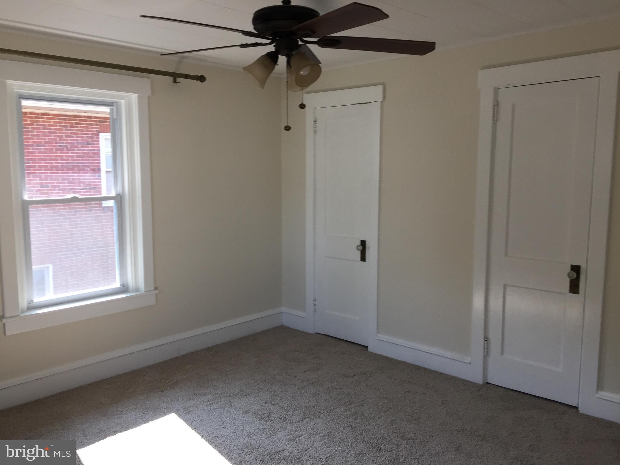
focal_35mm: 29
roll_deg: -0.8
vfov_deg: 48.2
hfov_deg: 61.7
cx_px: 310
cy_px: 232
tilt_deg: -7.3
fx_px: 519
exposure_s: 1/120
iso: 50
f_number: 2.2
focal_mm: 4.15
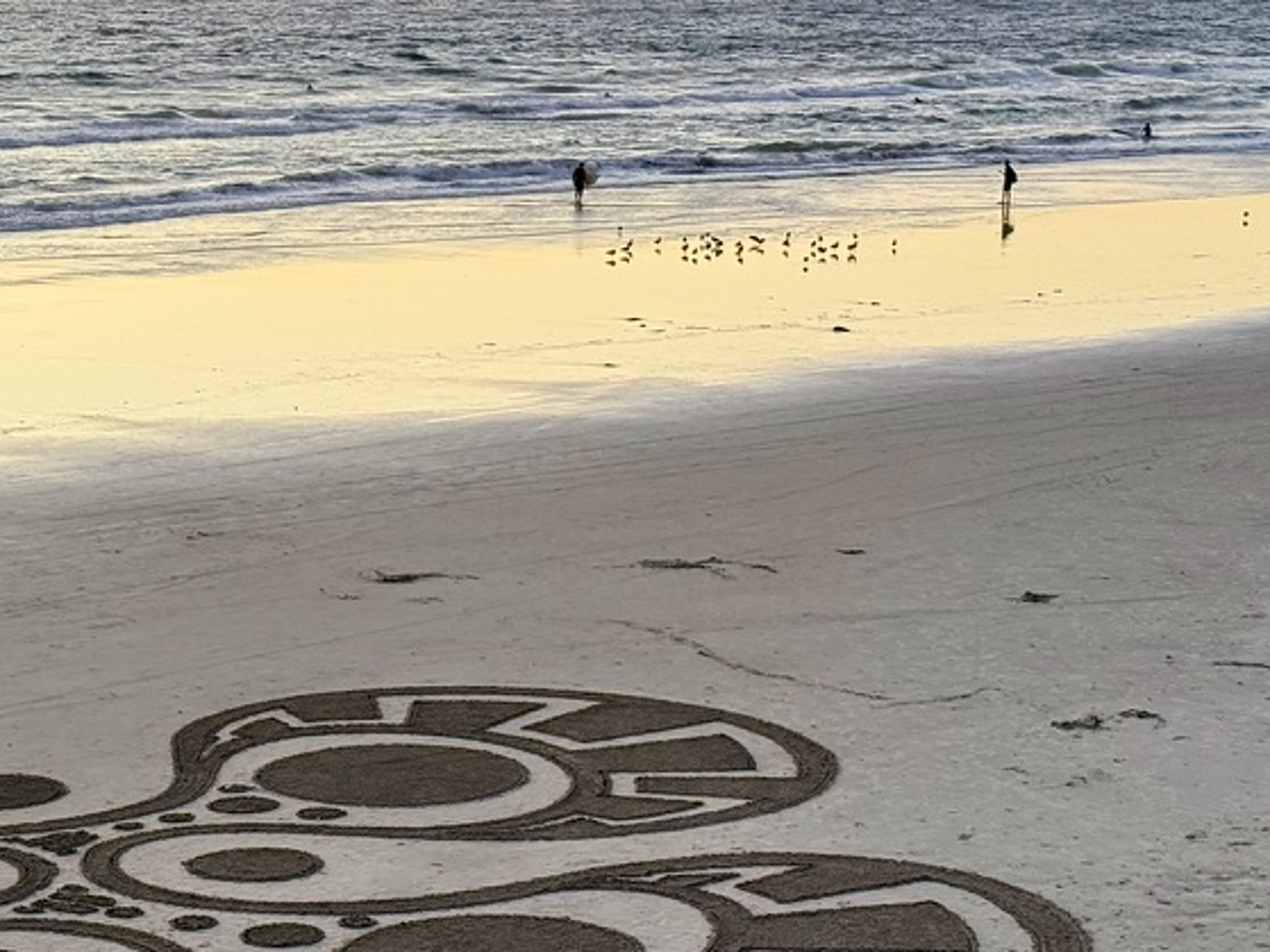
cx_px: 227
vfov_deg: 16.7
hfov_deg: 21.9
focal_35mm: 88
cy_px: 625
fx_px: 3228
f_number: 1.78
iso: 200
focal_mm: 6.76
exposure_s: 1/101
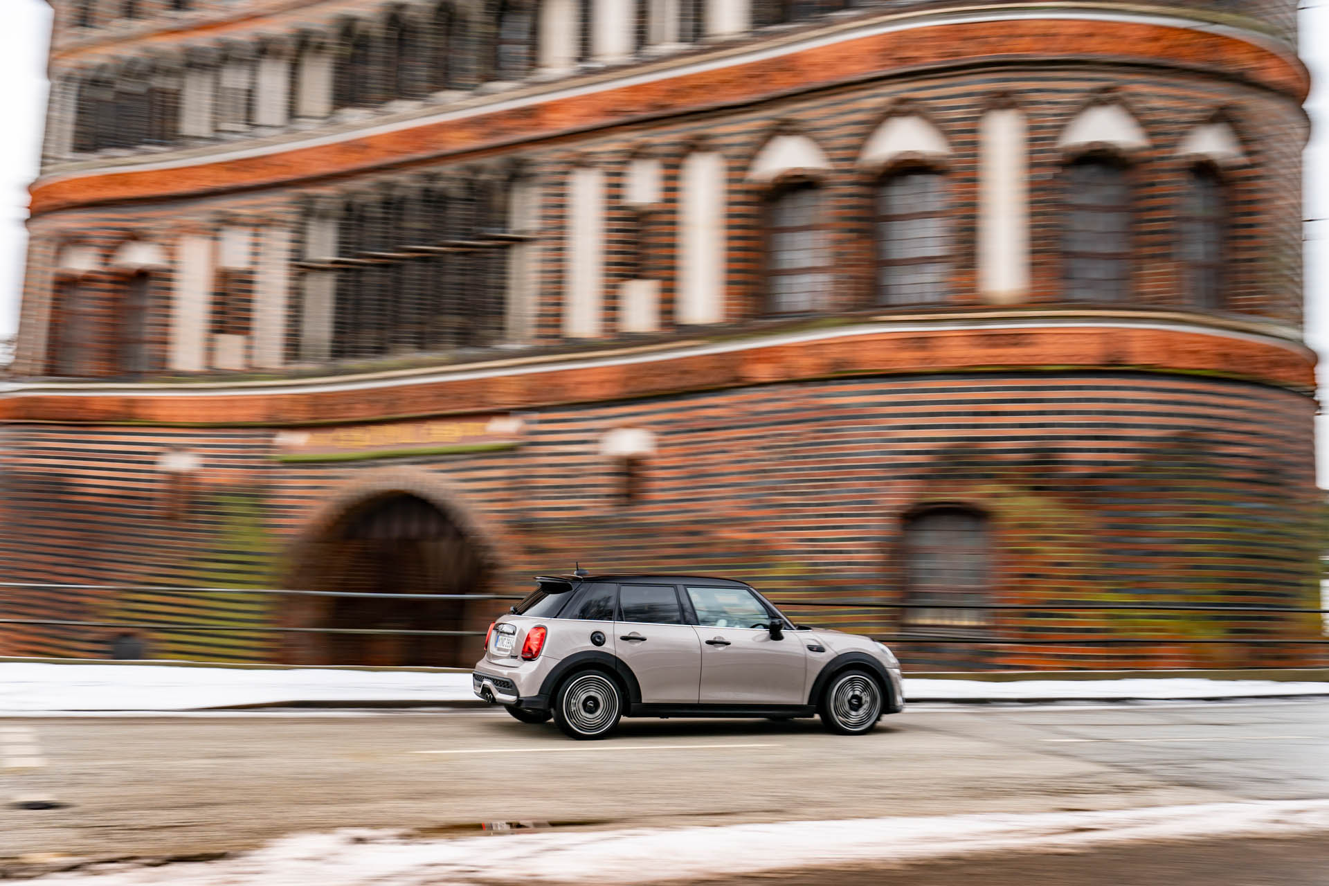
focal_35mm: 43
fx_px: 1587
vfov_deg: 31.2
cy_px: 443
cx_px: 664
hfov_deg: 45.4
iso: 100
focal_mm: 43
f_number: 6.3
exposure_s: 1/30
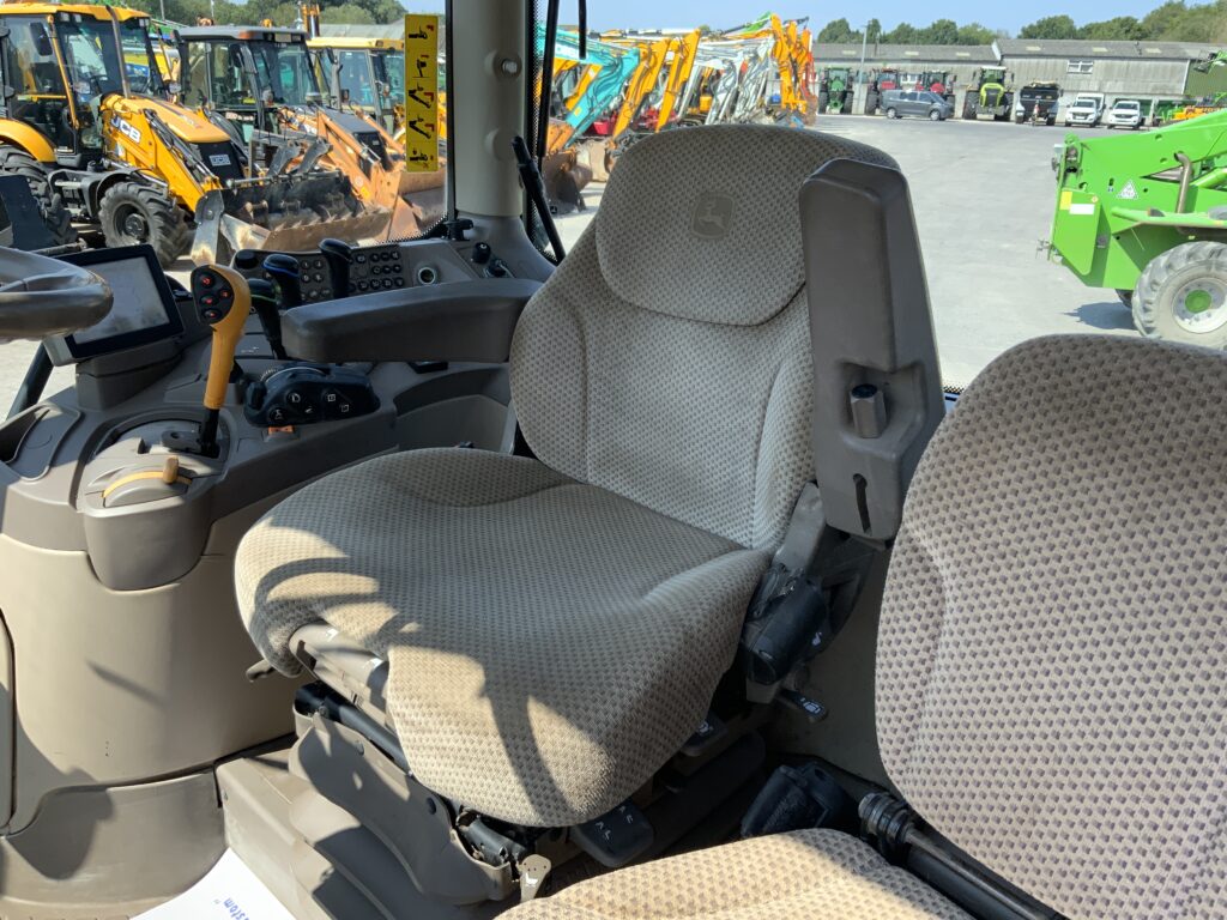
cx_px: 614
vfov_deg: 48.2
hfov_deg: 61.7
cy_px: 460
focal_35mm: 29
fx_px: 1028
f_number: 1.8
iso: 16
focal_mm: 3
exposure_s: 1/465
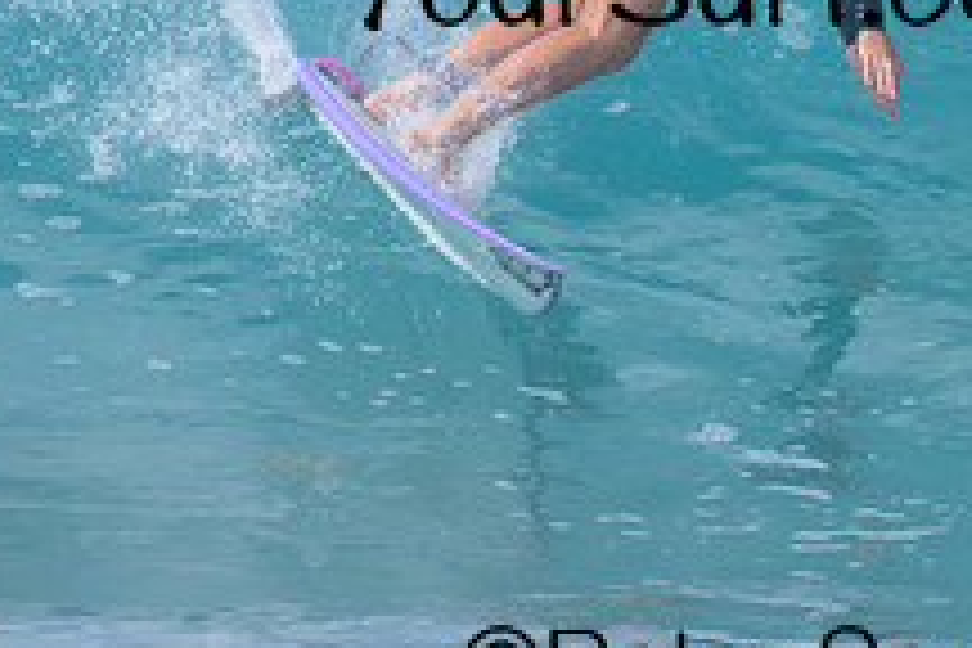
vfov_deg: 0.5
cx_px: 810
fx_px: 72354
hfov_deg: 0.8
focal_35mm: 2680
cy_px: -79
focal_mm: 1000
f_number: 11
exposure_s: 1/2000
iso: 1100
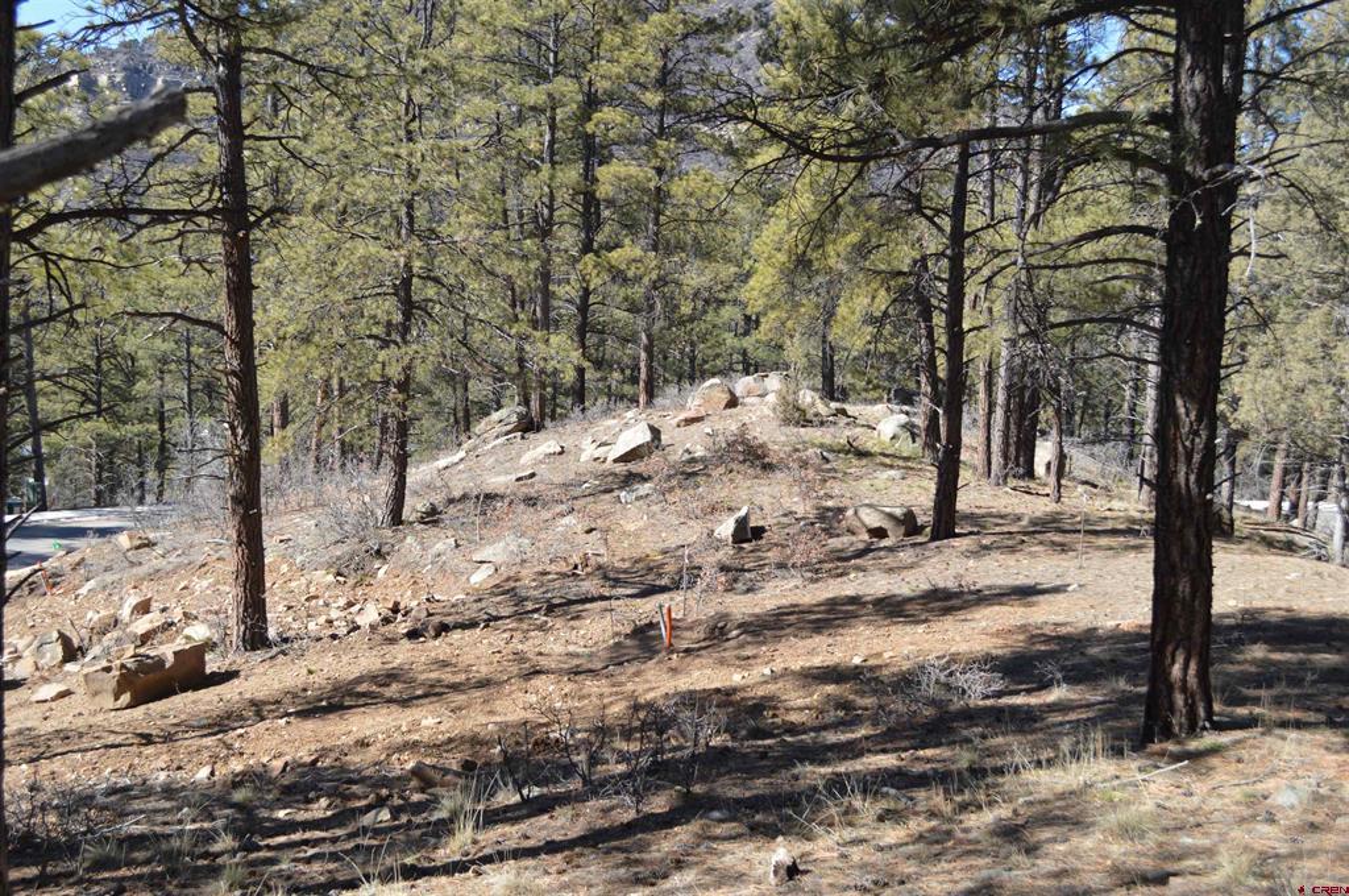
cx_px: 674
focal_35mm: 42
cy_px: 448
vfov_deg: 31.8
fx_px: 1572
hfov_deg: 46.5
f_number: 6.3
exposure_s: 1/160
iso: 100
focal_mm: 28
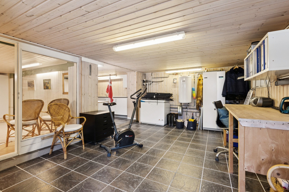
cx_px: 141
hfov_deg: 93.3
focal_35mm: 17
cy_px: 97
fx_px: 136
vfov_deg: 70.4
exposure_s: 1/2.5
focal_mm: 16
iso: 200
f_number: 10
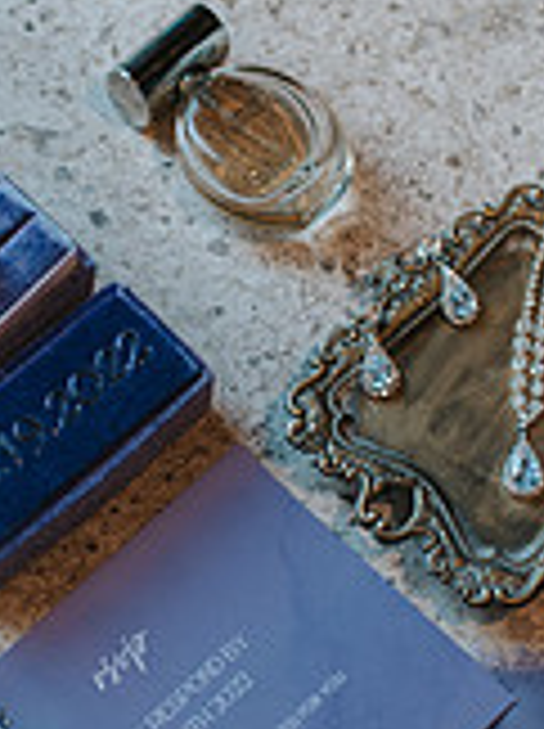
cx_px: 126
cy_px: 541
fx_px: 3004
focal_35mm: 143
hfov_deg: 10.3
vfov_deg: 13.8
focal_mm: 35
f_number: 2.2
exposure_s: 1/640
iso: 360
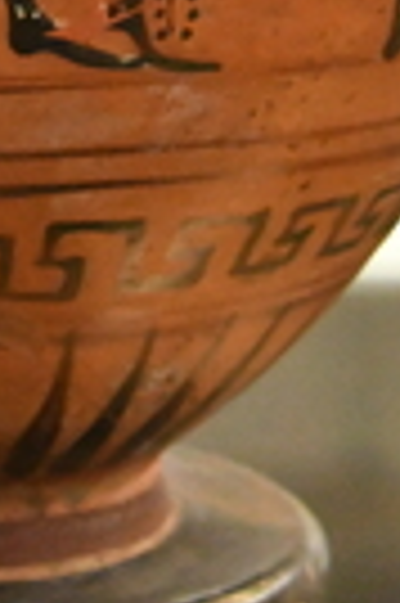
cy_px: -590
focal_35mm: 295
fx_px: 4929
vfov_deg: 6.8
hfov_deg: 4.6
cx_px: 108
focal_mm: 40
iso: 8000
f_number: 5.6
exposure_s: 1/200
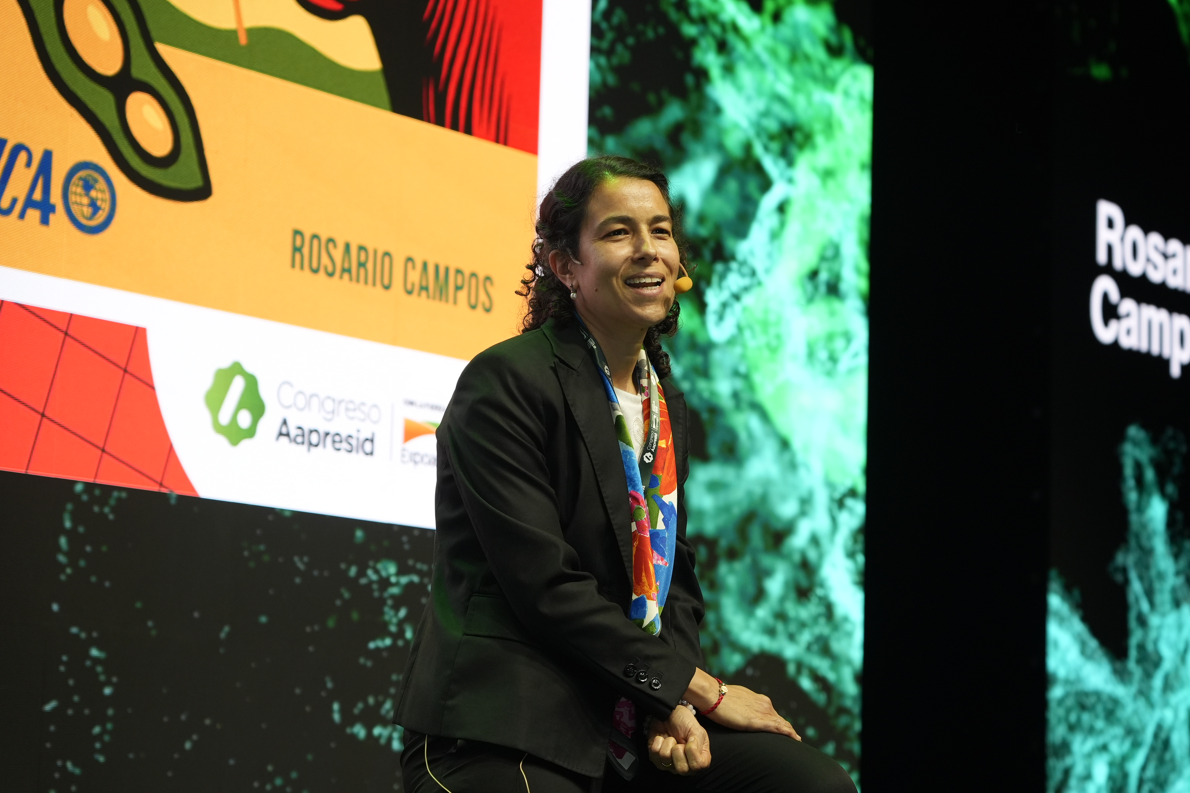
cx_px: 659
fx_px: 2974
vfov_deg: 15.2
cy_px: 434
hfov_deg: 22.6
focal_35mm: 90
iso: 1250
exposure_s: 1/160
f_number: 4
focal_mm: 80
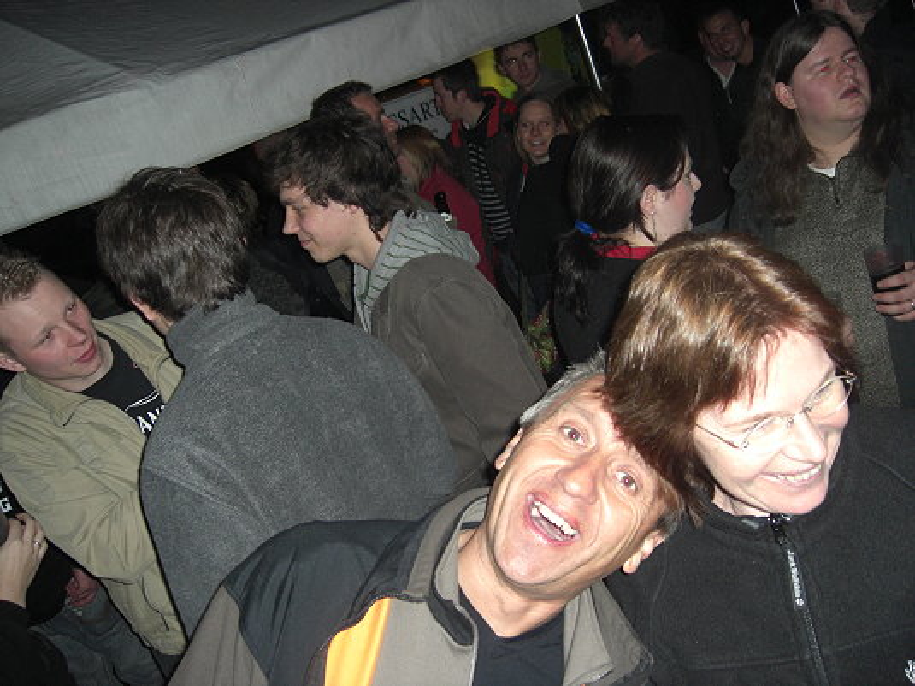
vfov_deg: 37.7
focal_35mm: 38
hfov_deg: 49.0
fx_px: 1004
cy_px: 343
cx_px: 458
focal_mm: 7.9
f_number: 2.8
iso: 200
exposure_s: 1/60
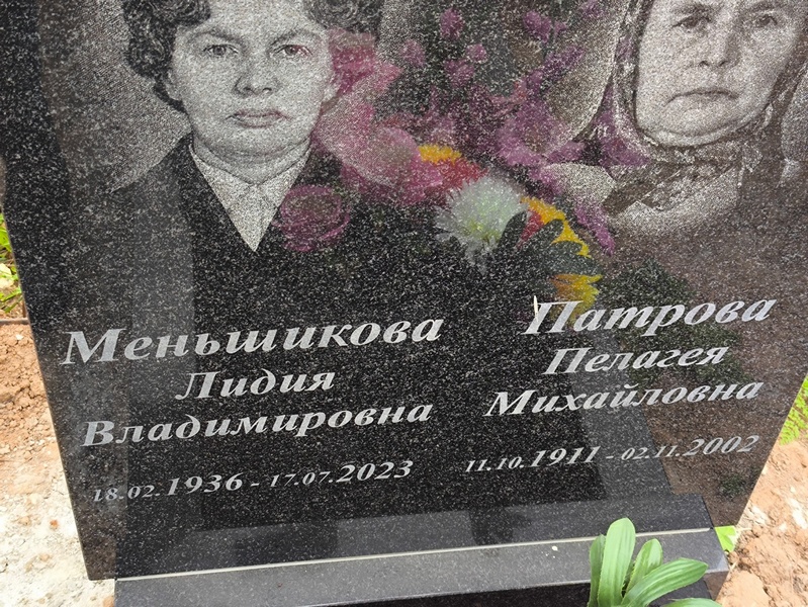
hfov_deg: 38.2
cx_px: 404
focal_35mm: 50
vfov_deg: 29.1
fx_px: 1168
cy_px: 304
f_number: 1.7
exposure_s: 1/60
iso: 64
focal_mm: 4.71
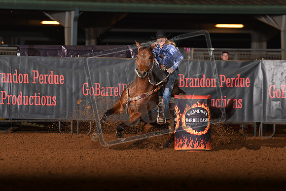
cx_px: 143
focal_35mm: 330
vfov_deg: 4.2
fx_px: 2622
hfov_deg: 6.2
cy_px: 96
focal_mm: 330
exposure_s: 1/250
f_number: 5.6
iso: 1000
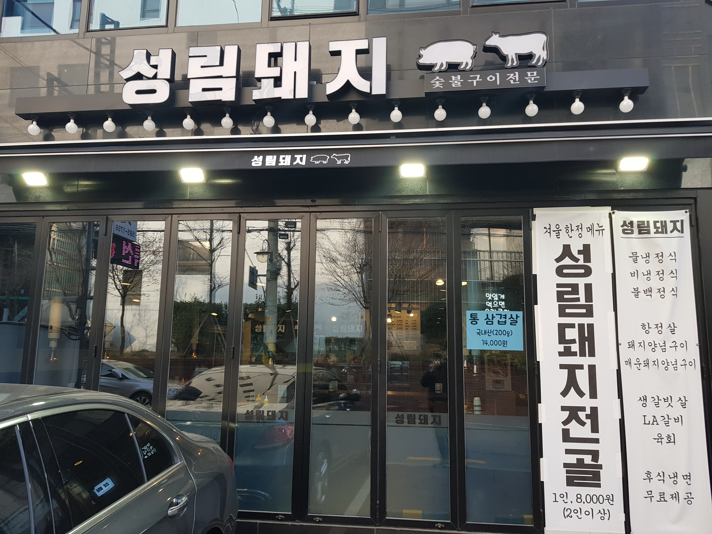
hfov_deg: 67.3
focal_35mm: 26
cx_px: 356
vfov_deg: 53.1
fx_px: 535
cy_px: 267
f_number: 1.7
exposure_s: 1/120
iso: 64
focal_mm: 4.3
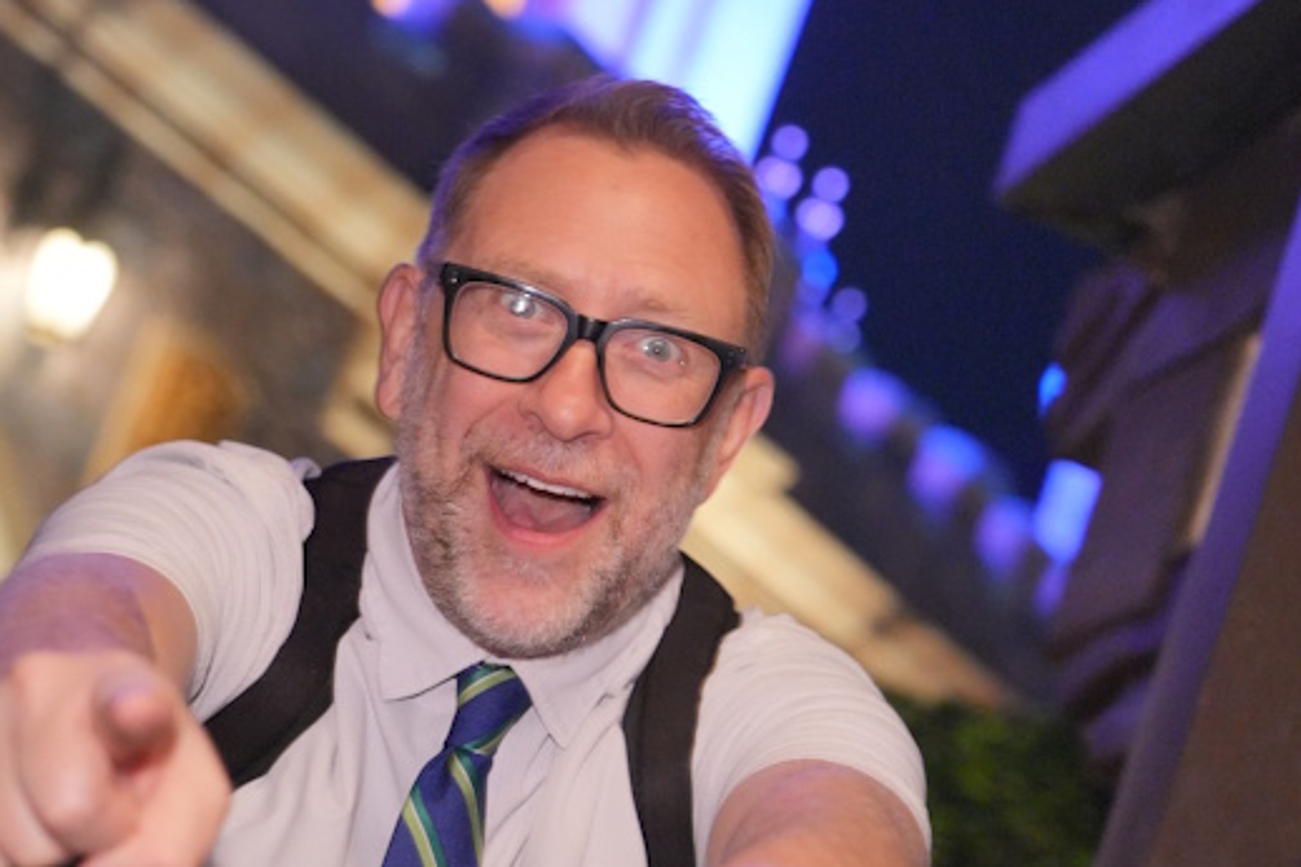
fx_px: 3793
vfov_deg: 13.0
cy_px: 624
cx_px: 548
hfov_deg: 19.4
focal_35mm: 105
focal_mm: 68
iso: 6400
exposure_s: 1/40
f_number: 4
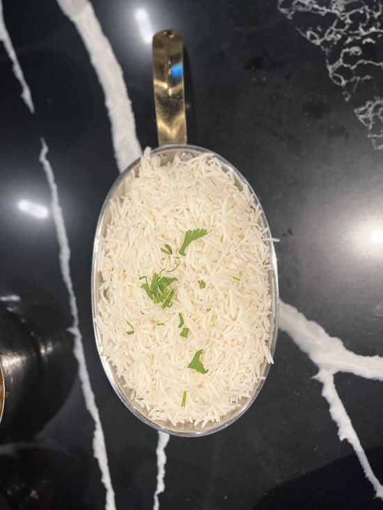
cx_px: 192
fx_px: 383
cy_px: 255
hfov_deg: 53.1
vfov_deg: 67.3
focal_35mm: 26
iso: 200
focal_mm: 5.1
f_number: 1.6
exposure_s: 1/60
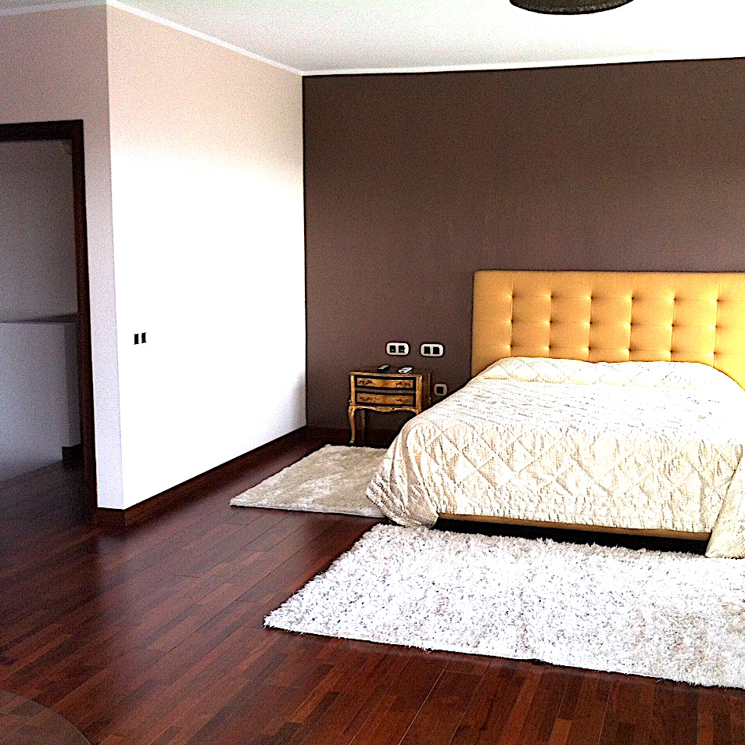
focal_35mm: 42
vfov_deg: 40.0
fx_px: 1023
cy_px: 371
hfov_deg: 40.0
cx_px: 415
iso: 100
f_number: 2.8
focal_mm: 3.85
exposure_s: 1/100
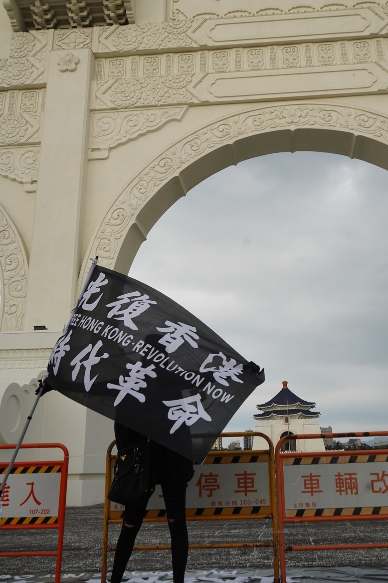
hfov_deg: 36.6
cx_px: 248
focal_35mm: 36
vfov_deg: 53.0
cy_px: 263
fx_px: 582
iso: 500
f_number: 8
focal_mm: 28
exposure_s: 1/200
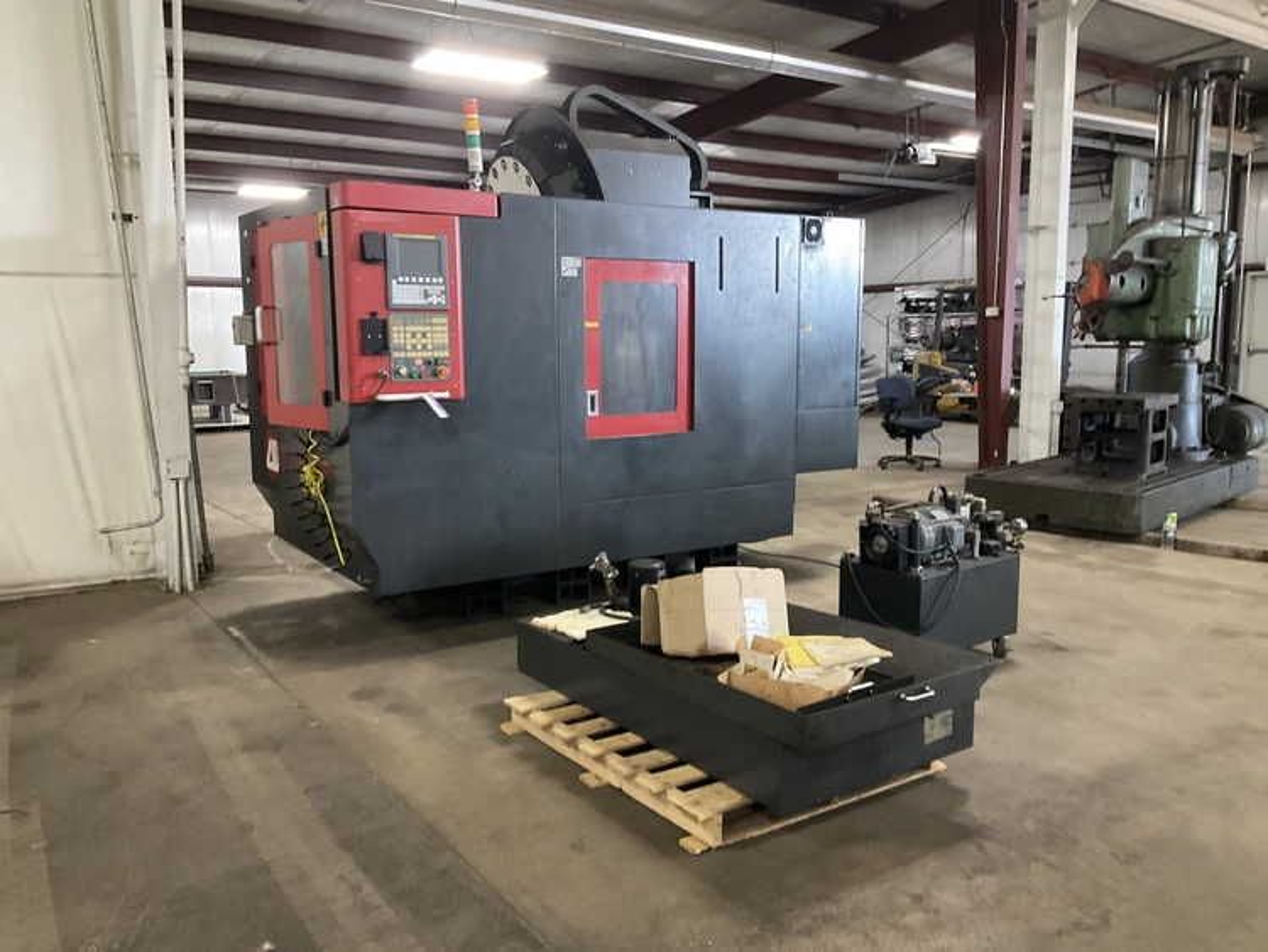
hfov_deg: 61.6
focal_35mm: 29
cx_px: 634
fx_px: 1063
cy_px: 476
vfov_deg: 48.3
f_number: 1.8
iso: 250
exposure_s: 1/60
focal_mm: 3
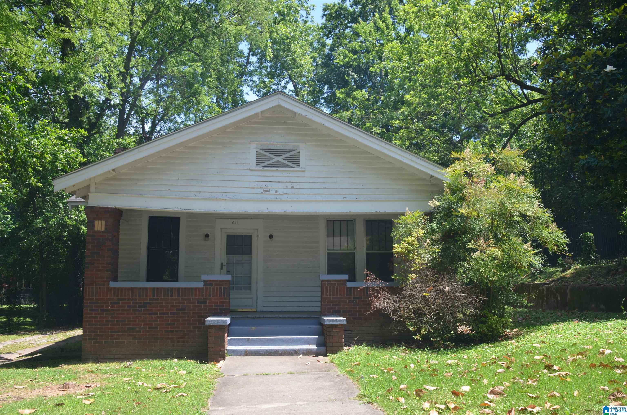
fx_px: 521
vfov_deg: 43.4
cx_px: 314
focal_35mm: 30
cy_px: 208
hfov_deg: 62.0
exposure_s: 1/250
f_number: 8
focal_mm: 20
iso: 200
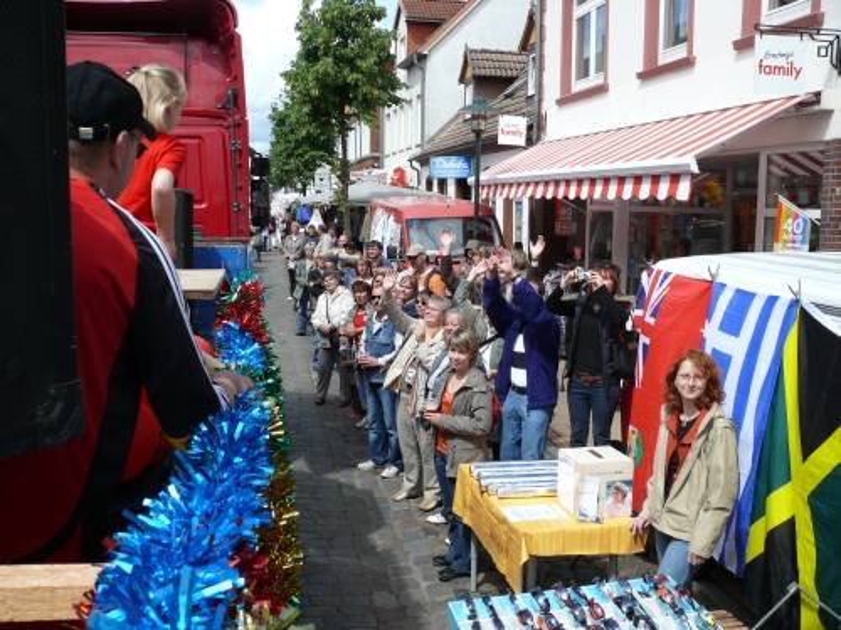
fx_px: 850
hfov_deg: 52.6
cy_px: 315
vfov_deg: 40.7
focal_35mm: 35
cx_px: 420
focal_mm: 7.4
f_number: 4
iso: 100
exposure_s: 1/640
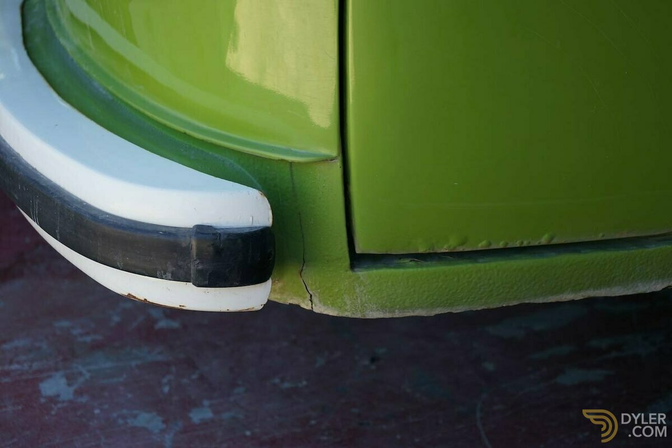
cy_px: 224
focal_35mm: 70
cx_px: 336
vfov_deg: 19.5
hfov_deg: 28.8
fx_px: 1307
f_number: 5.6
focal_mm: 70
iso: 400
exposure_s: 1/250
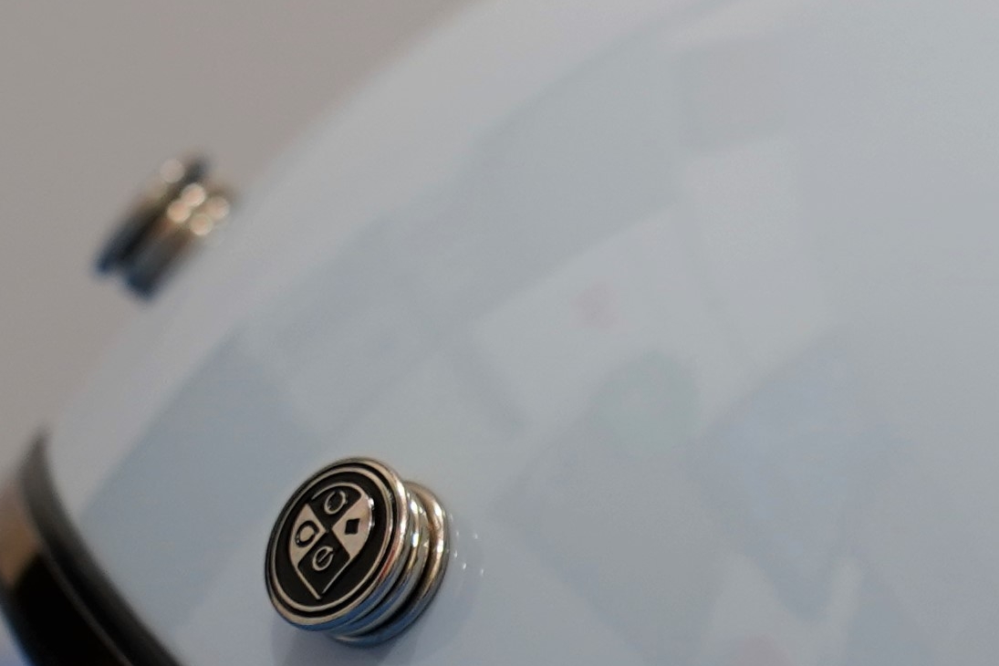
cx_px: 1332
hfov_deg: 8.5
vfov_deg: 5.7
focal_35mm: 238
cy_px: 1149
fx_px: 6604
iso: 500
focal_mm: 49
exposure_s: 1/20
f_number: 3.5
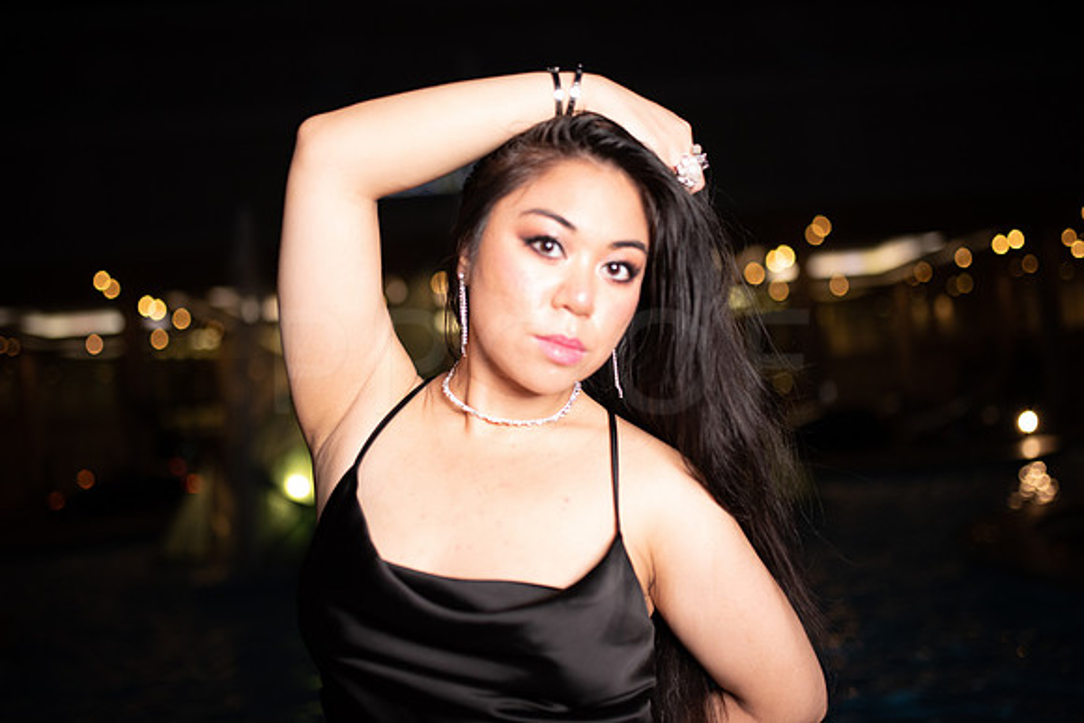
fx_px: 1054
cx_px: 542
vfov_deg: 37.9
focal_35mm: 35
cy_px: 362
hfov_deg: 54.4
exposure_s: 1/640
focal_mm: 35
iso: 800
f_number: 1.4
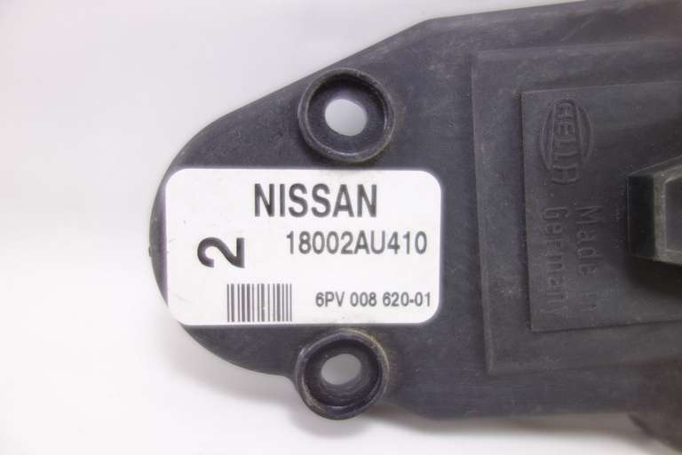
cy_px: 228
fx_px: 530
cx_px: 341
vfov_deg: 46.4
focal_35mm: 28
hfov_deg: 65.5
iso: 125
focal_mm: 10.4
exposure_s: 1/80
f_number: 1.8
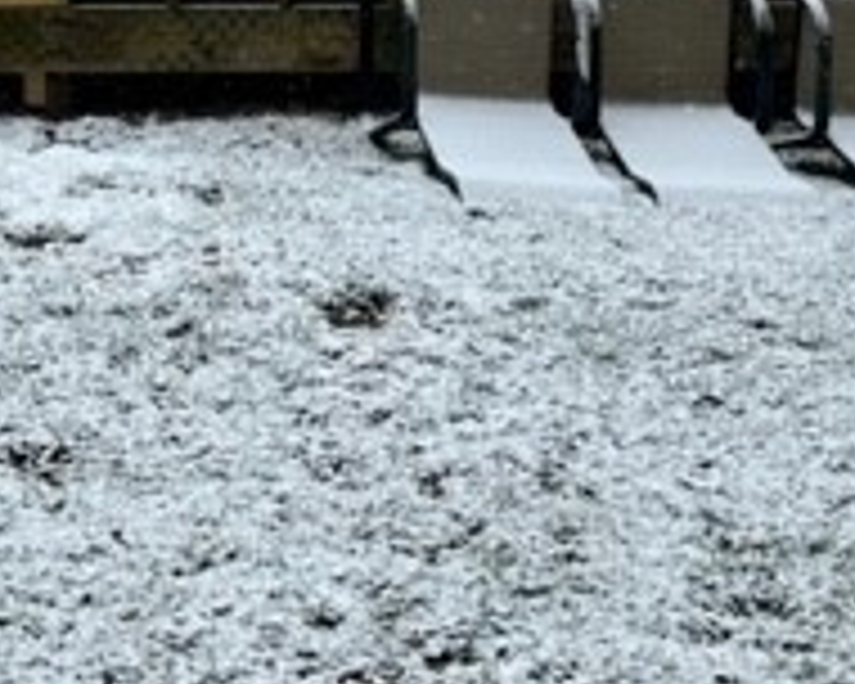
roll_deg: +0.0
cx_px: -99
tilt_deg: +4.4
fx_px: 1999
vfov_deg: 17.4
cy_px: -356
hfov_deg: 22.7
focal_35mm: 79
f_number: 1.78
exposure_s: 1/1304
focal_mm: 6.86
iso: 80
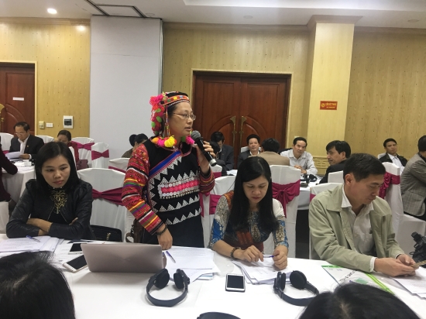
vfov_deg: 48.2
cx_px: 213
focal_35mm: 29
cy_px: 160
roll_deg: -2.6
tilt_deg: -5.9
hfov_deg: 61.7
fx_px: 357
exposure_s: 1/17
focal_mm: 4.15
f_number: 2.2
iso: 64
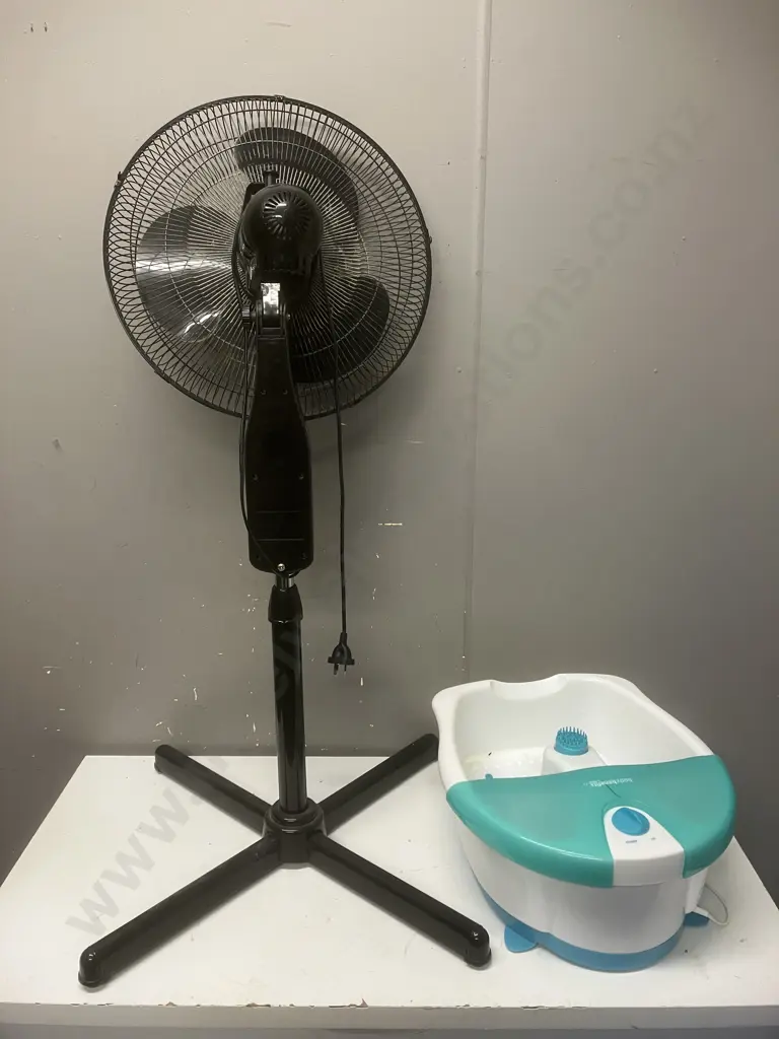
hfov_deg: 49.7
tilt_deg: -10.9
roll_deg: +0.0
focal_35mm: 28
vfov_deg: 63.4
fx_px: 840
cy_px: 520
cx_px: 390
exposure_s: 1/50
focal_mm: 3.99
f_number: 1.8
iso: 80
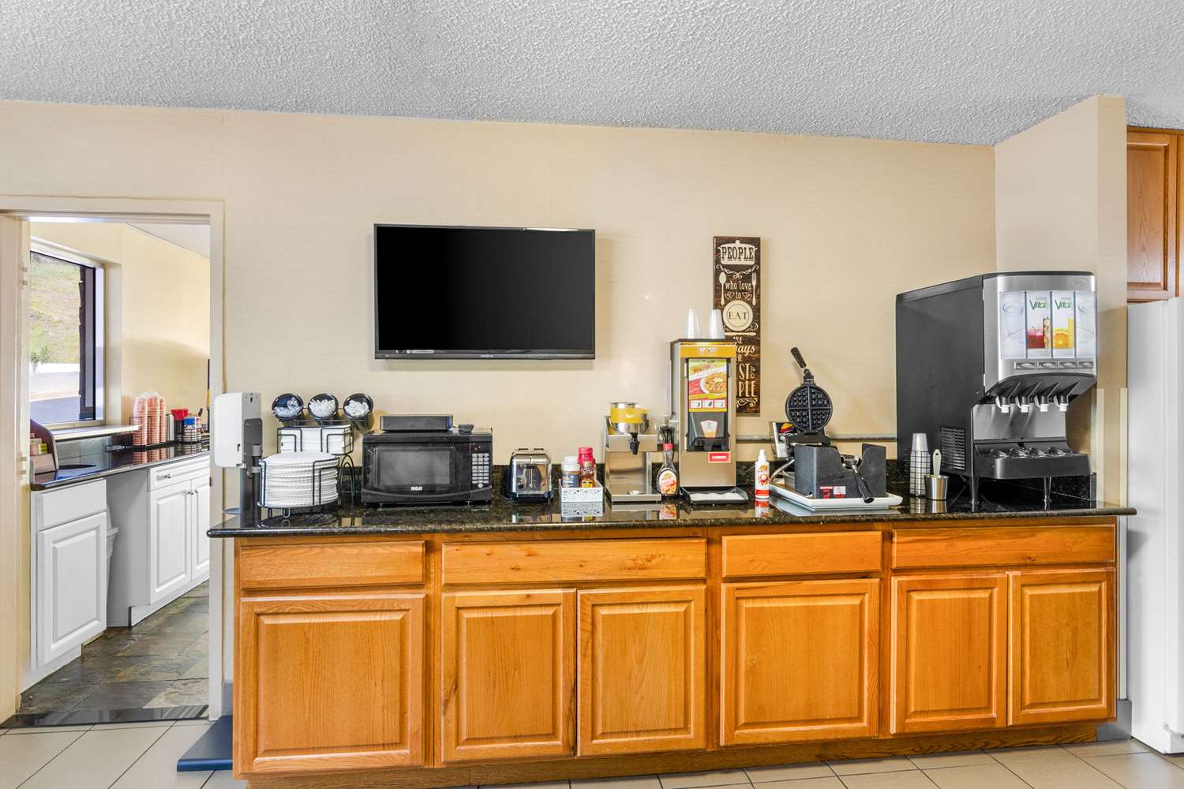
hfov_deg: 85.4
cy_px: 394
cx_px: 592
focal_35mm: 20
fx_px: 641
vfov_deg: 63.2
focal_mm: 13
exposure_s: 1/1.25
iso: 200
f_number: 8
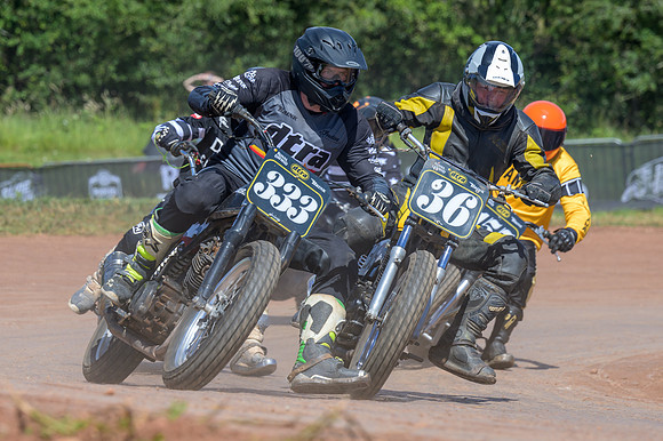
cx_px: 290
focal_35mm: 283
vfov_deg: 4.9
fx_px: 5205
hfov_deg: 7.3
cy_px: 180
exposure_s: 1/500
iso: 100
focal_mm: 155
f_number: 5
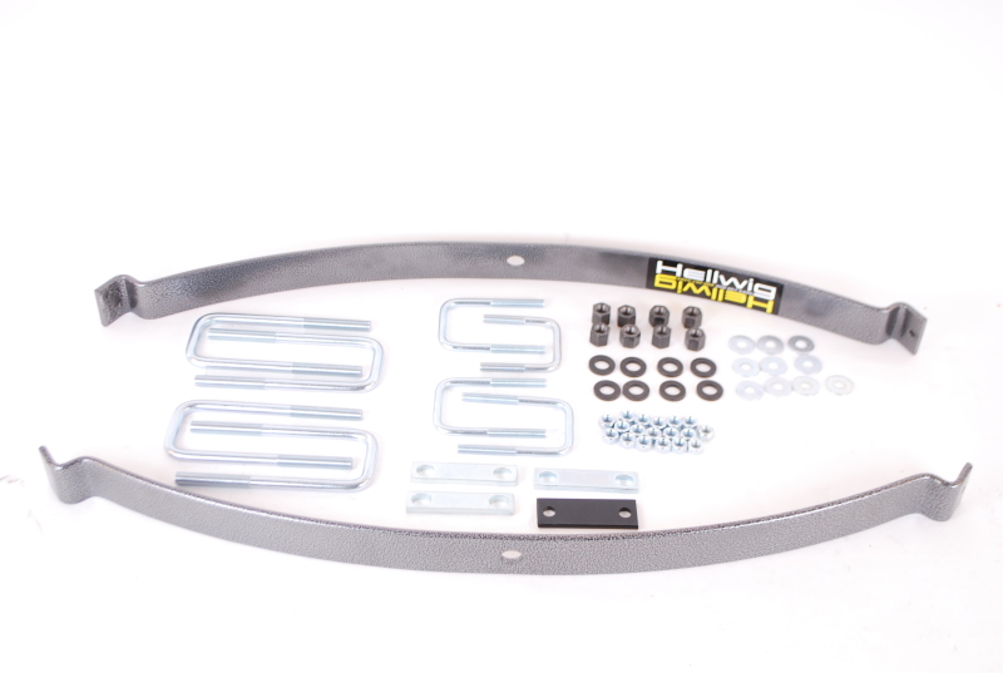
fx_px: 1424
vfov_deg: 26.6
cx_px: 502
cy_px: 336
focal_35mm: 51
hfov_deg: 38.8
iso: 200
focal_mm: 34
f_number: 5
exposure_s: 1/40
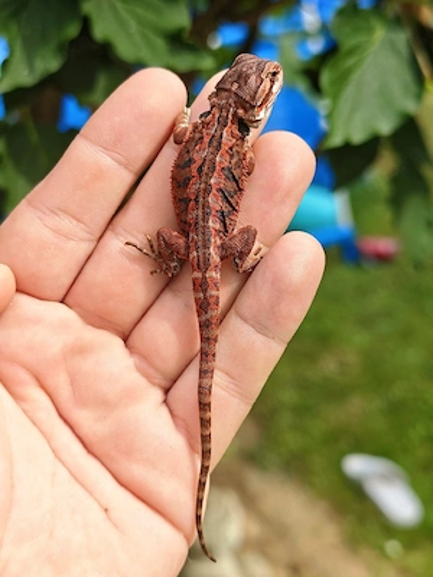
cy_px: 288
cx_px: 216
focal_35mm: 54
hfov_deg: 27.0
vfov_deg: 35.5
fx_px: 901
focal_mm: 8.71
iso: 50
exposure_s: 1/2500
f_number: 1.67
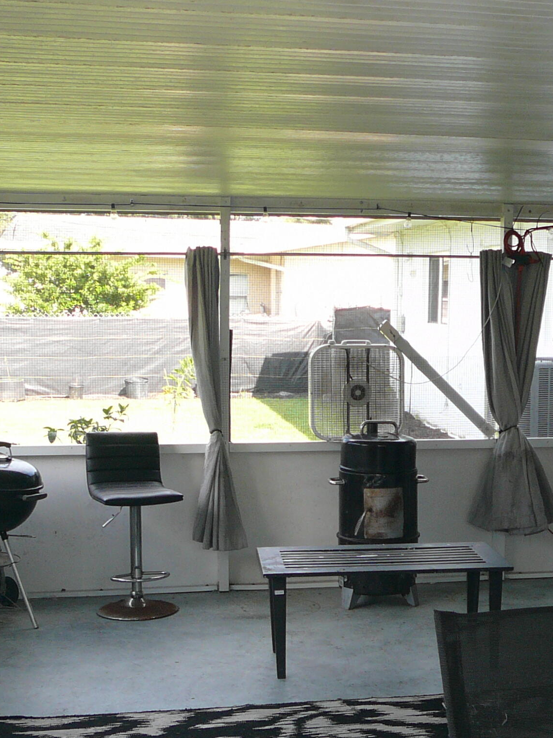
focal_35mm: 59
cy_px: 438
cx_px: 461
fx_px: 1257
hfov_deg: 24.3
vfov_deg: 32.6
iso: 80
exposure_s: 1/60
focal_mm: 5.2
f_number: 2.8
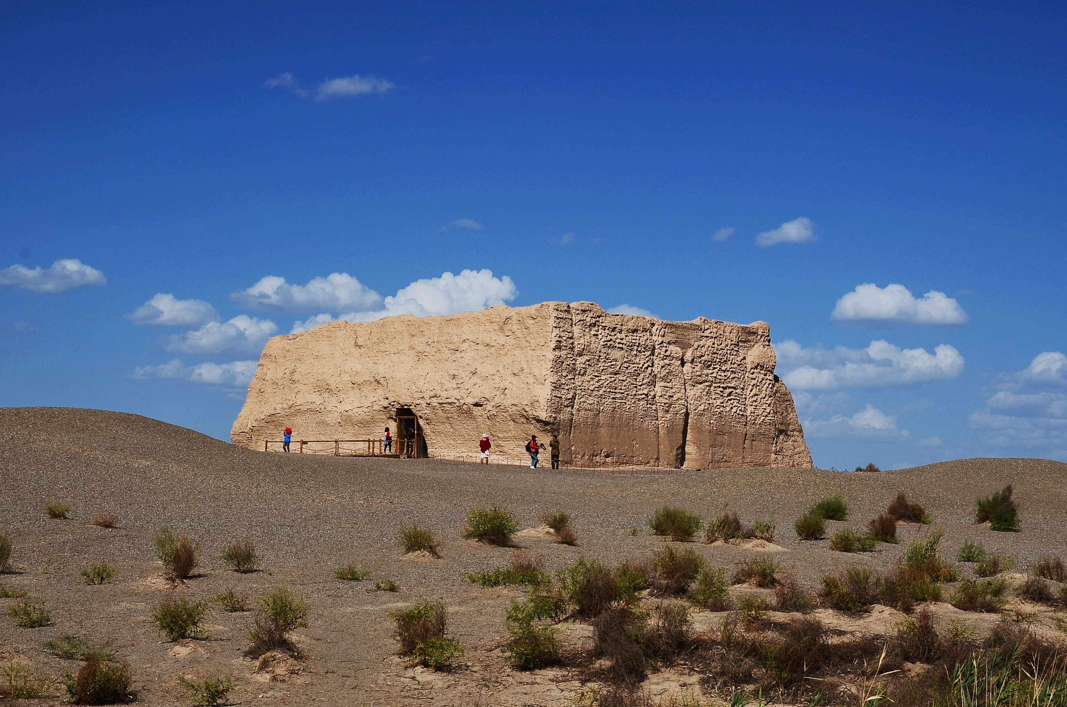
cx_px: 552
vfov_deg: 19.4
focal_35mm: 70
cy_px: 385
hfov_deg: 28.9
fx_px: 2070
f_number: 11
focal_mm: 42
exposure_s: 1/500
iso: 100
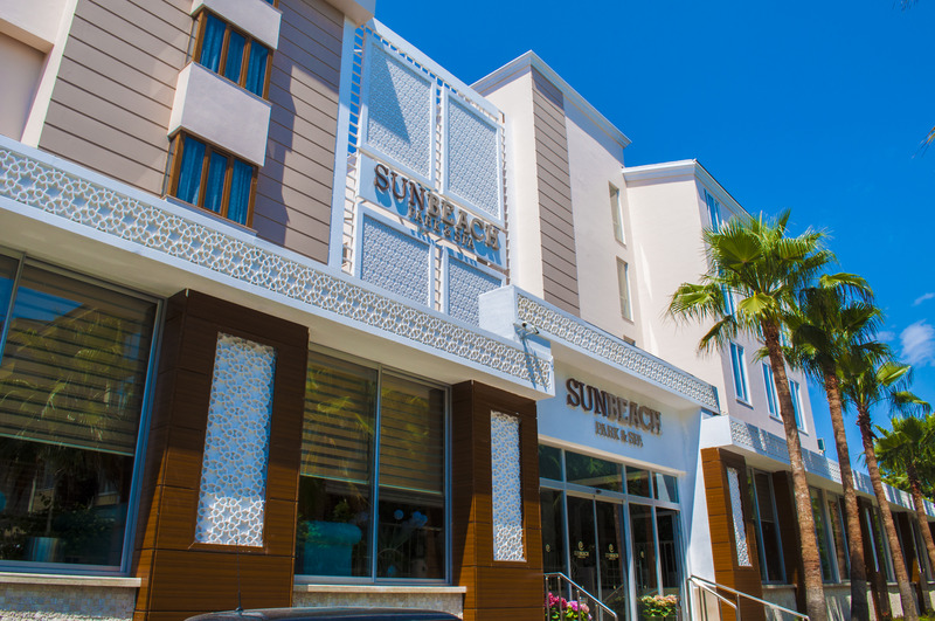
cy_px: 310
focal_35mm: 27
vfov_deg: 47.8
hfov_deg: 67.5
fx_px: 700
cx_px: 468
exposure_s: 1/125
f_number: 16
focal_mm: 18
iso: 200
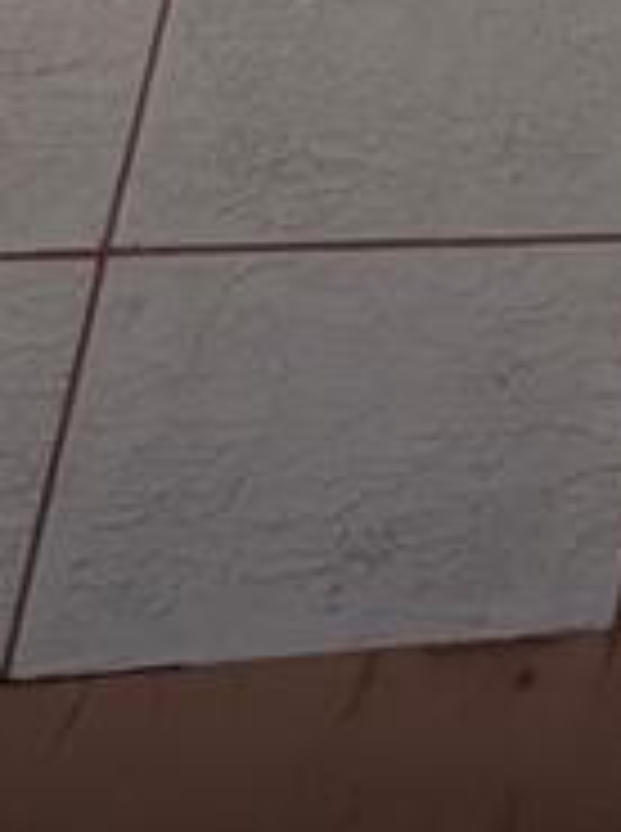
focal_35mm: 91
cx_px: 1773
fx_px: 2184
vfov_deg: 17.4
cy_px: -675
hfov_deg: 11.3
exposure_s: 1/770
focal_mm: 2.22
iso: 25
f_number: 2.2
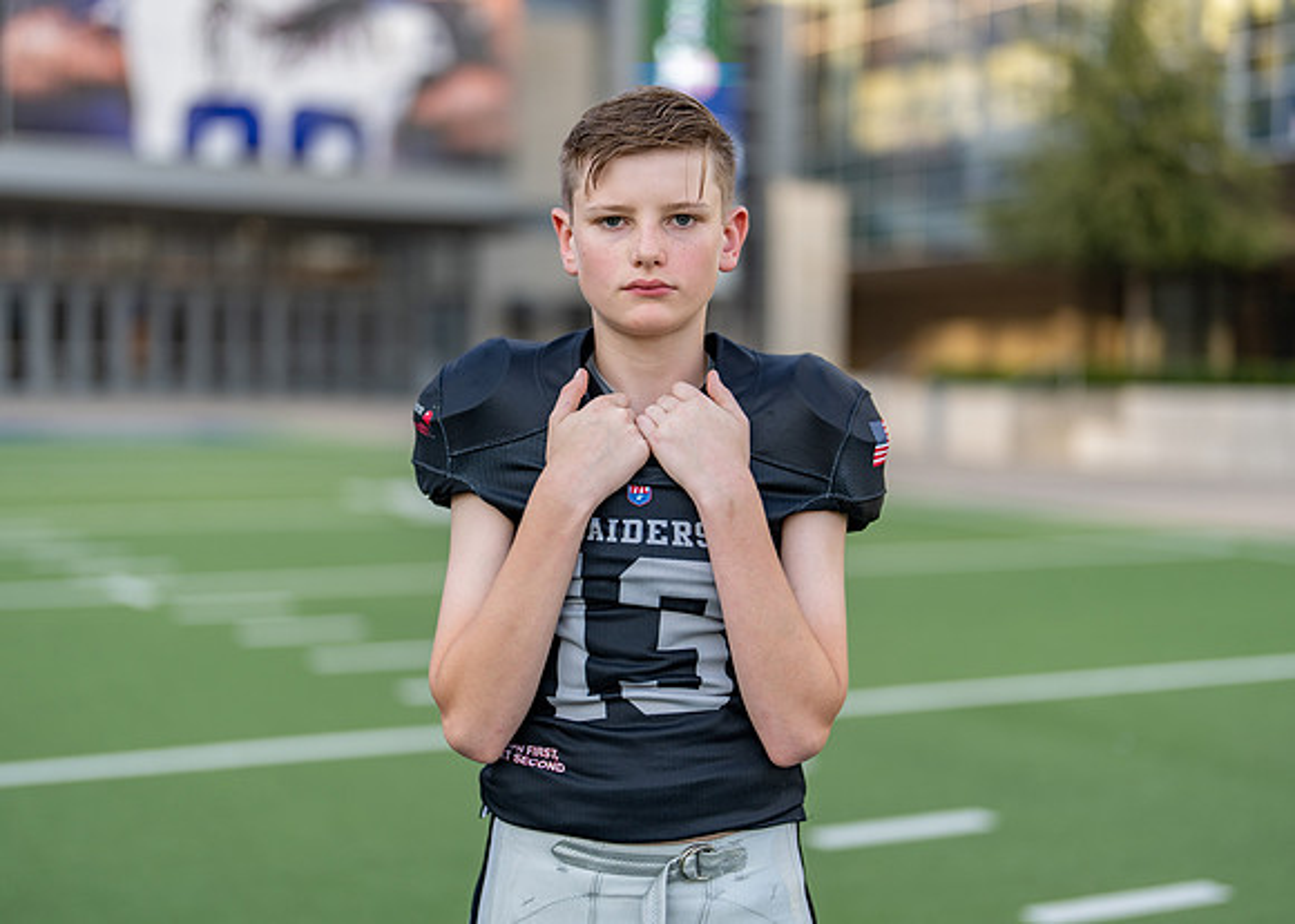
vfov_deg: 24.7
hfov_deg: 34.2
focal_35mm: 57
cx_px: 637
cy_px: 457
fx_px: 2108
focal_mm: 50
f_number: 1.2
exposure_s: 1/1600
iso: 100
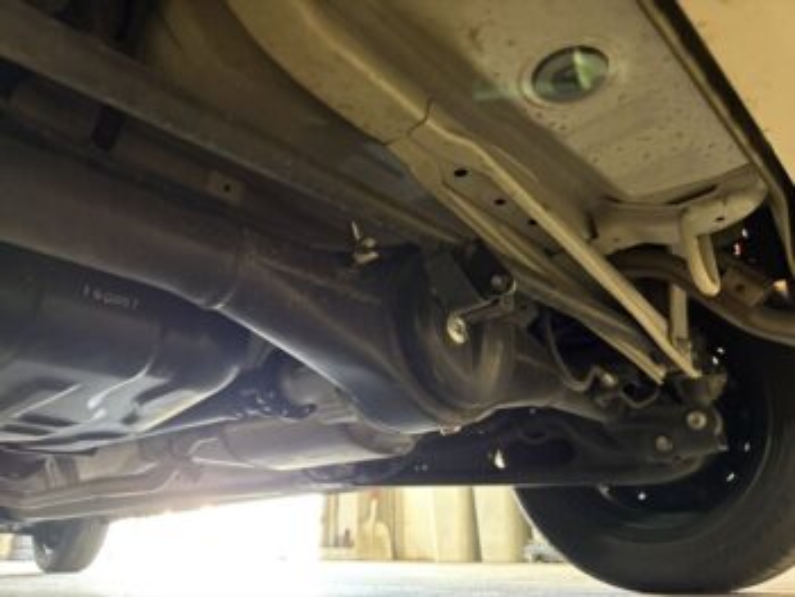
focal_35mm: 26
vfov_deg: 53.1
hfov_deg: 67.3
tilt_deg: +23.0
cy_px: 298
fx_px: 598
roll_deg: +0.2
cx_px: 398
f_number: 1.6
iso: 640
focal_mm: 5.96
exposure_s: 1/30
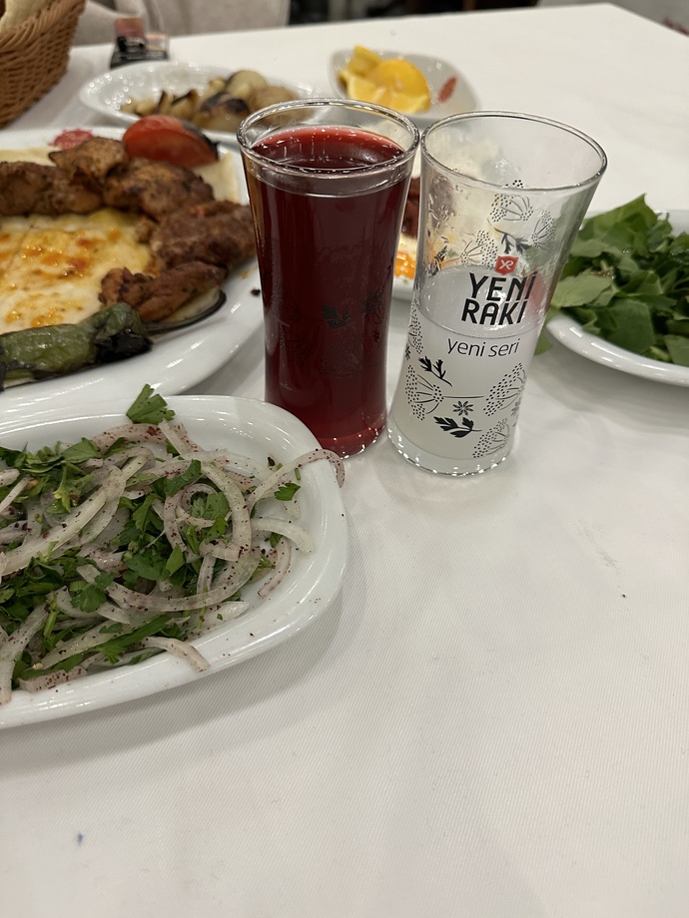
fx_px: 637
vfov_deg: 71.6
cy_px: 459
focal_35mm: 24
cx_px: 344
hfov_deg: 56.8
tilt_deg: -47.6
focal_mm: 6.86
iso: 320
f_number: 1.78
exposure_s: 1/59
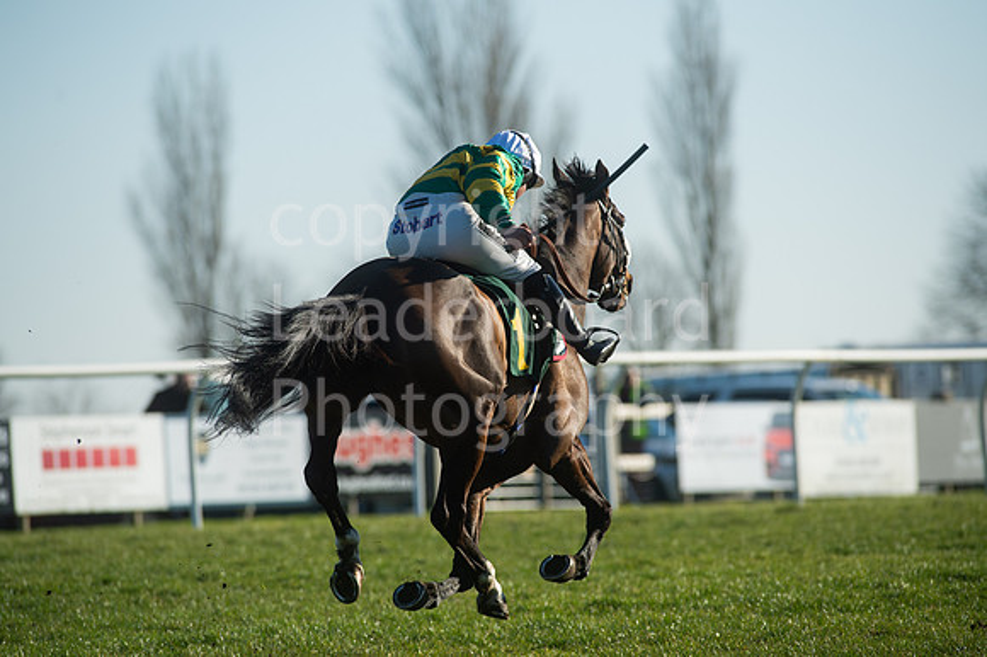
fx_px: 8220
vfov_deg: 4.6
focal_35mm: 300
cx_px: 494
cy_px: 328
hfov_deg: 6.9
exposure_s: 1/4000
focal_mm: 300
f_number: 7.1
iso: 400
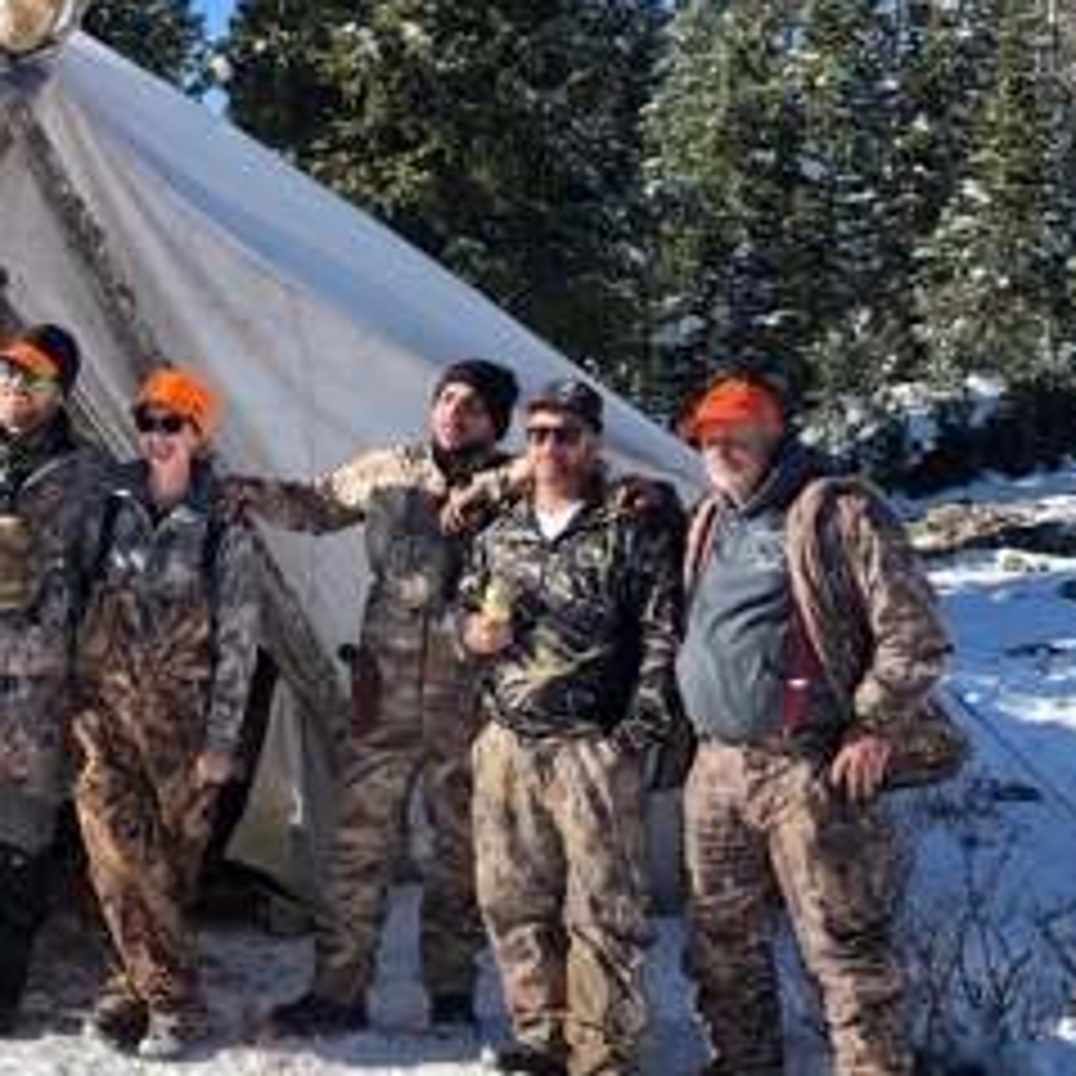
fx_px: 2708
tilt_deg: -2.5
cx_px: 243
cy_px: 563
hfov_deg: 22.2
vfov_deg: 22.5
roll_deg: -2.9
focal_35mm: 77
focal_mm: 6
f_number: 2.4
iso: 16
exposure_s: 1/436
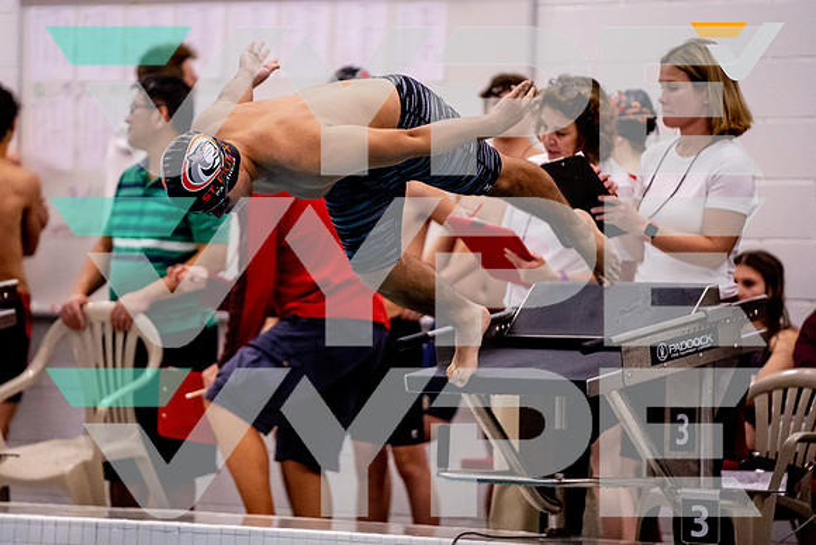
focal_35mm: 237
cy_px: 282
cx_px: 332
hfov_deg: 8.7
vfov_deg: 5.8
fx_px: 5376
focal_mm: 200
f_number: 2.8
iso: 6400
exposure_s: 1/1600
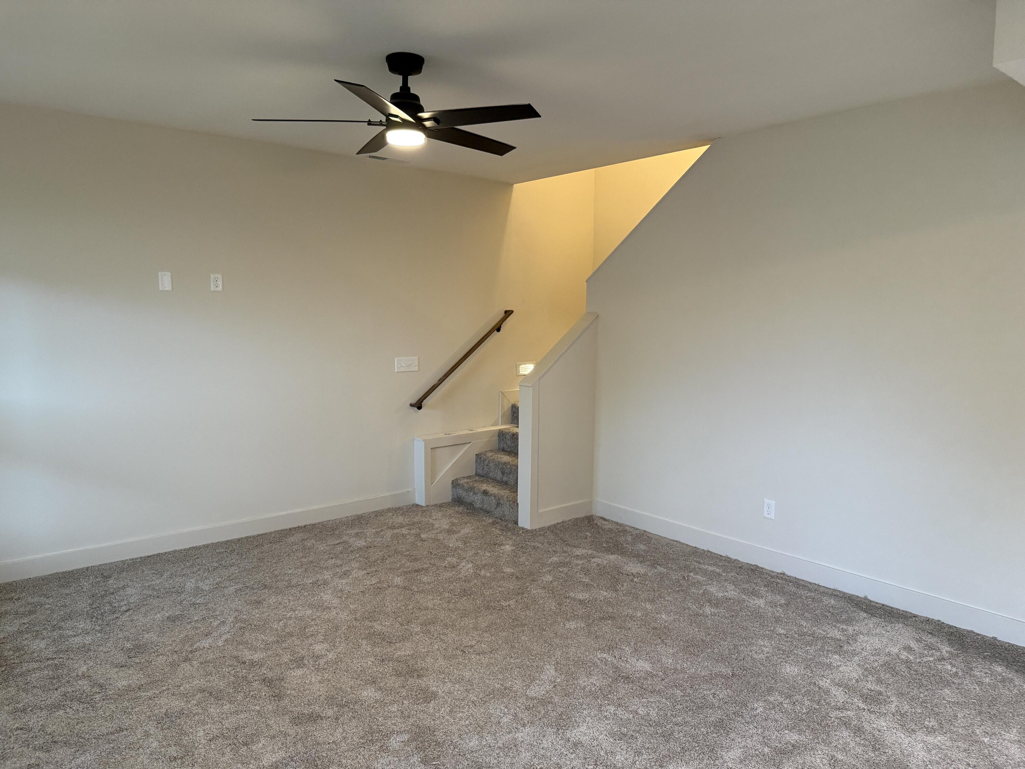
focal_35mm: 24
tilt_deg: -4.6
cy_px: 384
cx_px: 512
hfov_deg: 71.6
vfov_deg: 56.8
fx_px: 711
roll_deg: -0.5
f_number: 1.78
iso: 400
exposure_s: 1/60
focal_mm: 6.76
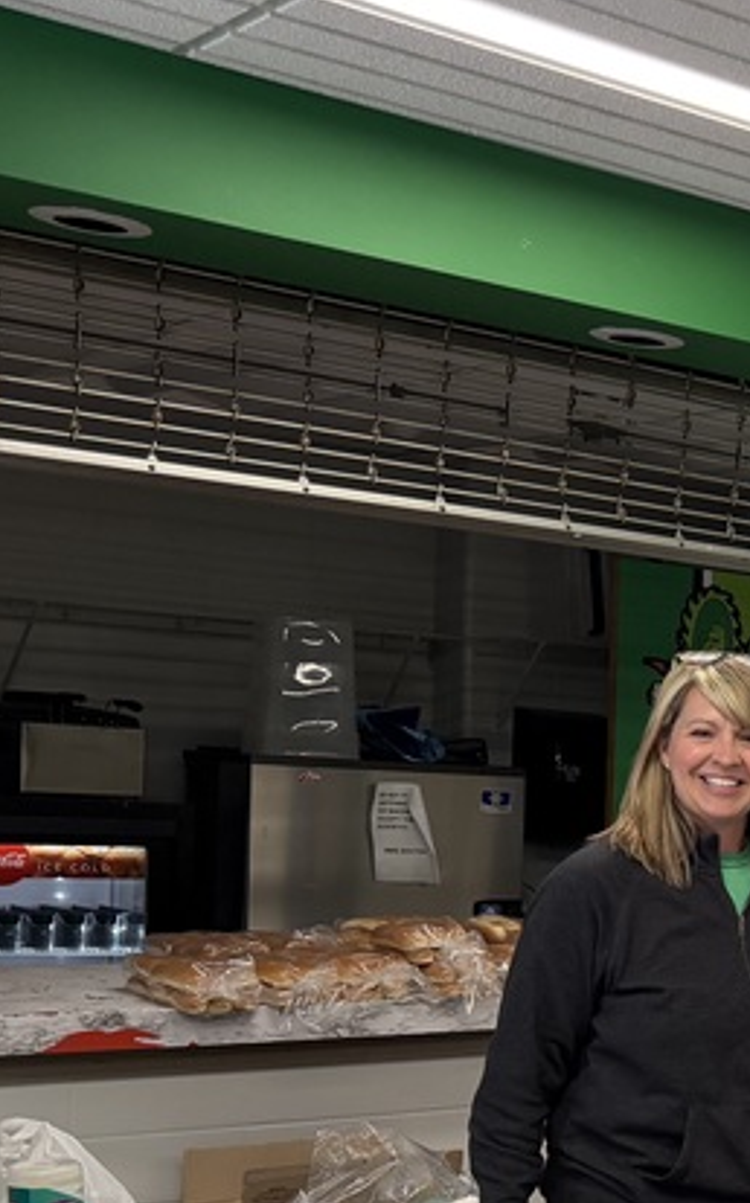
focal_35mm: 63
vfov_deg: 31.8
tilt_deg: -5.7
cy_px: 927
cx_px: 1221
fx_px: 2065
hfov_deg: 17.7
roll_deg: -3.0
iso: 200
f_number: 1.78
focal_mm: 6.76
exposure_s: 1/120
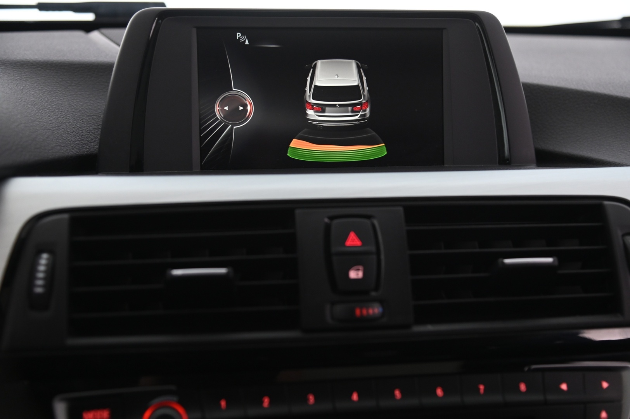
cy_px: 210
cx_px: 315
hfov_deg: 39.6
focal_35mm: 50
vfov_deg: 26.9
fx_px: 874
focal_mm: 50
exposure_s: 1/30
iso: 2000
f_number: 4
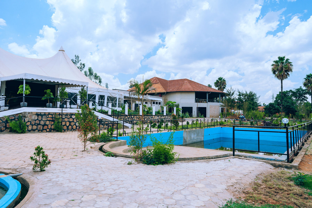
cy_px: 104
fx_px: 208
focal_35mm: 24
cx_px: 156
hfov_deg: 73.7
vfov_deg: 53.1
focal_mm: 24
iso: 200
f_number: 3.5
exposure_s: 1/1600
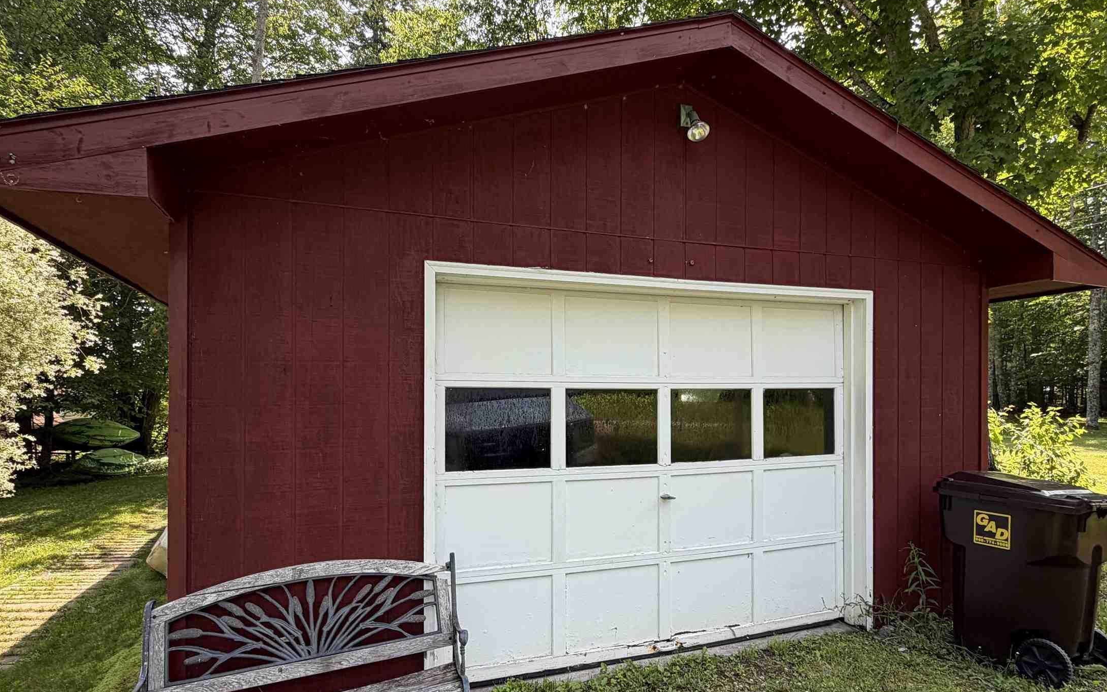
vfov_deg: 57.1
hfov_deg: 82.3
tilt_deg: -1.4
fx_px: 634
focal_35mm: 21
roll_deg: +0.7
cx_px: 570
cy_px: 393
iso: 40
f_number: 2.2
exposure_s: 1/220
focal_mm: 2.22
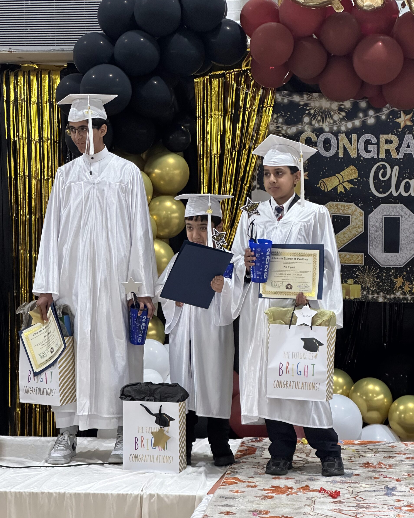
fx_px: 1241
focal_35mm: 81
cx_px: 208
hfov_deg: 18.9
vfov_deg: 23.6
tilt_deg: -1.9
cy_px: 259
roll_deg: -0.4
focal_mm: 9
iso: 250
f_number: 2.8
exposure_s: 1/120
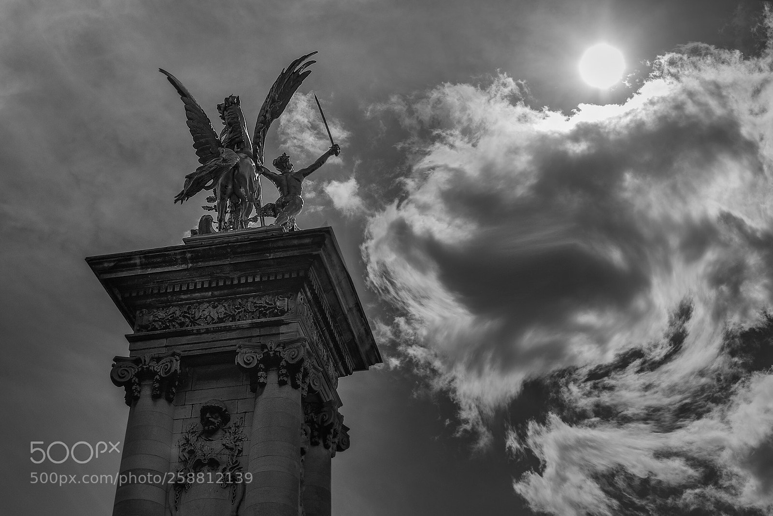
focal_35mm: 50
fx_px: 1074
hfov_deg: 39.6
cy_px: 258
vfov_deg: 27.0
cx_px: 386
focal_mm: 50
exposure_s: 1/1000
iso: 200
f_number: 11
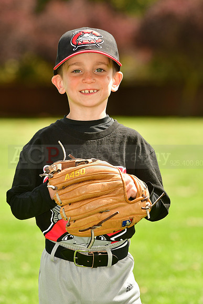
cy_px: 152
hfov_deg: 5.4
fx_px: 2155
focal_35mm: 255
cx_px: 102
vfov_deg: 8.1
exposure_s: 1/640
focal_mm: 170
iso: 200
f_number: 5
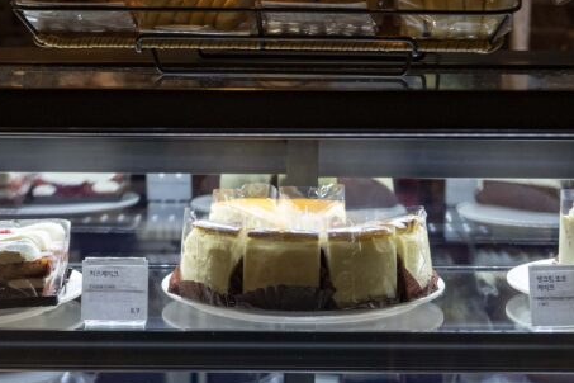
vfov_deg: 13.0
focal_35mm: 104
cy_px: 356
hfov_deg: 19.6
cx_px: 285
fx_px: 1658
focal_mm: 46
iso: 2500
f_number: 5.6
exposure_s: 1/160
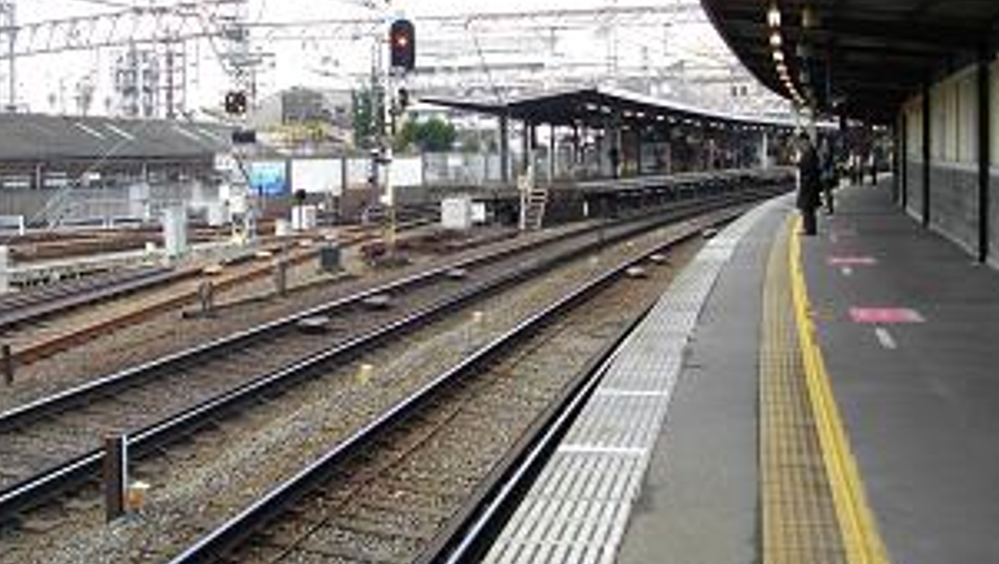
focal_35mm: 45
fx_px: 1193
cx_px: 417
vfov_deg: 26.4
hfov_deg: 45.3
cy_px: 169
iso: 100
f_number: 2.9
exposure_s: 1/250
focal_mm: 5.7
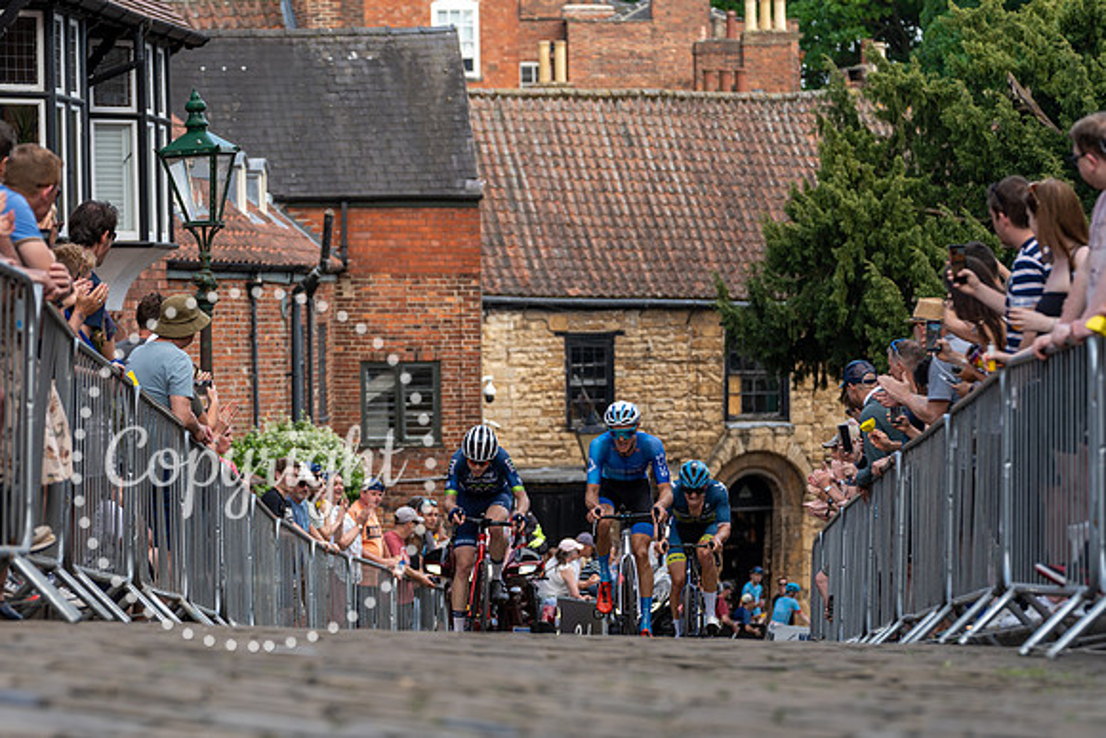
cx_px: 438
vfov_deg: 11.2
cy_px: 446
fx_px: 3752
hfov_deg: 16.8
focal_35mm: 122
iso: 100
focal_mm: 101
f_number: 3.2
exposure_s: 1/640
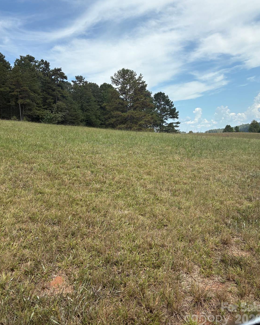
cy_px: 149
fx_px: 269
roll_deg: +6.9
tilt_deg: -1.6
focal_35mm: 28
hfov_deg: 51.5
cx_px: 129
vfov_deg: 62.1
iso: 50
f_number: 1.6
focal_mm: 5.96
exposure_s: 1/1217
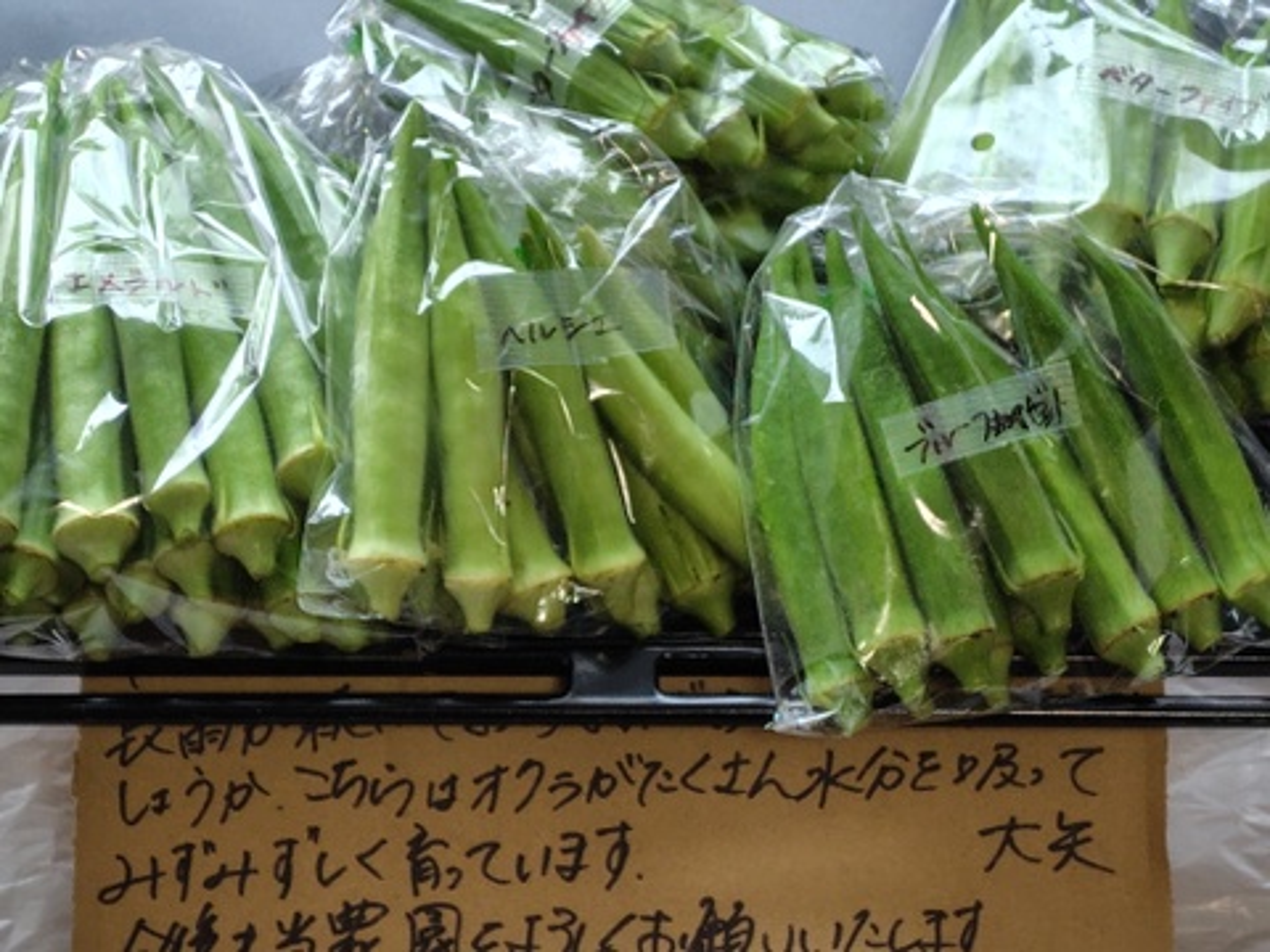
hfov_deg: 73.9
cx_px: 635
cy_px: 476
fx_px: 844
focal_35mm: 23
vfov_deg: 58.9
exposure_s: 1/120
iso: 179
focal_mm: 5.6
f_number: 1.9
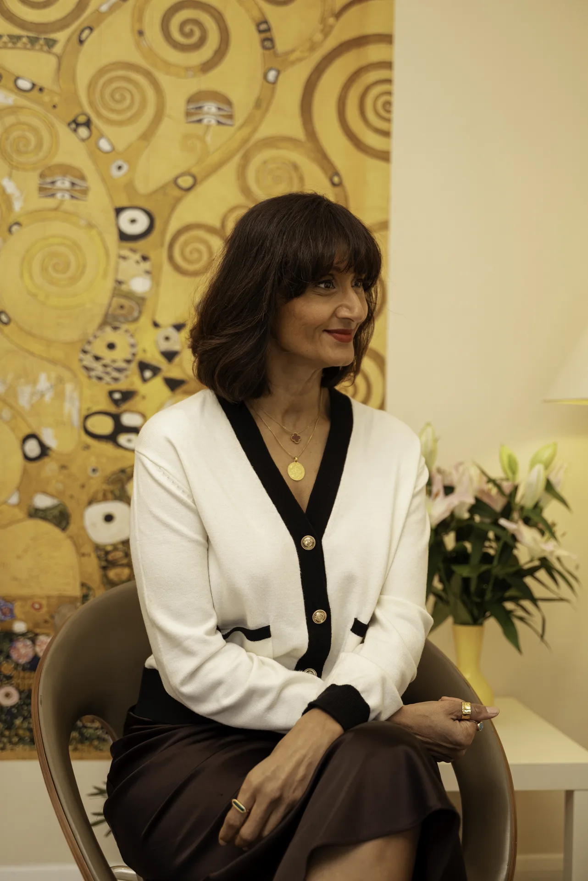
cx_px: 294
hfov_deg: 28.7
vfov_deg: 41.9
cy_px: 440
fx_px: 1150
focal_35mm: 47
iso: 320
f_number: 2.8
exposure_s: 1/400
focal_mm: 47
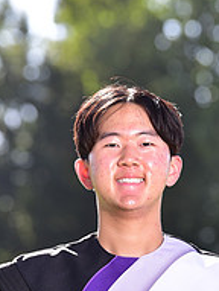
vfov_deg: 4.5
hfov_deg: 3.4
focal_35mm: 437
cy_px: 361
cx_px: 144
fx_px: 3674
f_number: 4.5
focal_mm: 150
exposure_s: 1/250
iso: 100
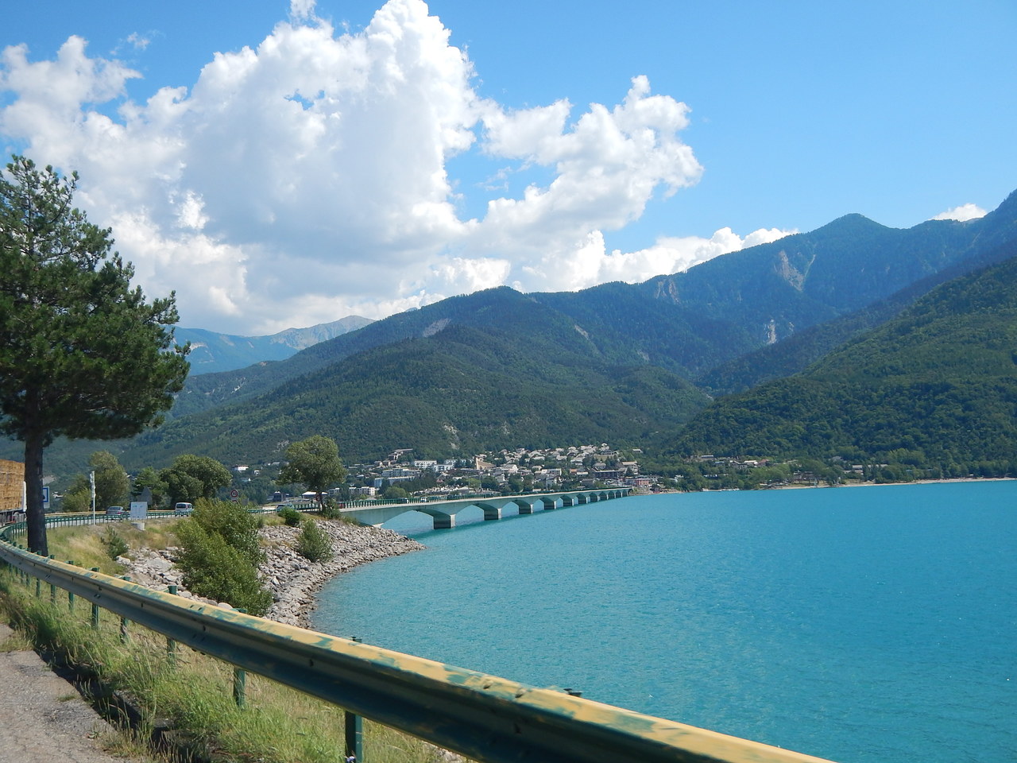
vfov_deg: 36.8
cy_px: 382
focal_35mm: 39
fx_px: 1146
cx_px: 508
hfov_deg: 47.9
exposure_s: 1/1000
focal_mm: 7
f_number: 4
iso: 125
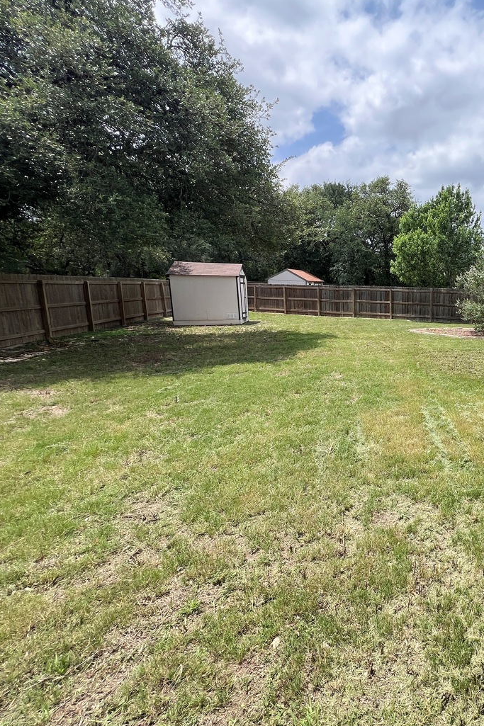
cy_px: 356
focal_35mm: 19
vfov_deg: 86.9
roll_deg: -2.5
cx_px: 473
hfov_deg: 52.7
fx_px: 383
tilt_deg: -10.0
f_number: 1.8
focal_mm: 1.57
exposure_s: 1/1043
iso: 32
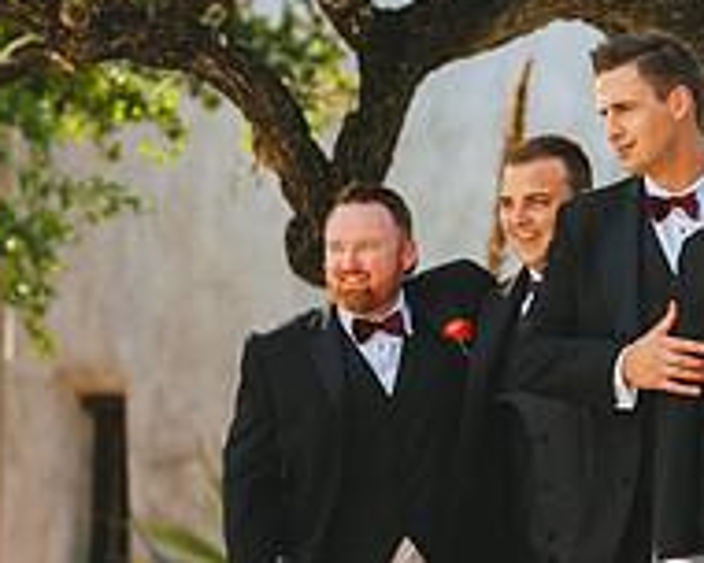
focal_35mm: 244
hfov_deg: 7.8
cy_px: 276
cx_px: 911
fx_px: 5084
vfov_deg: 6.3
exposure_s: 1/640
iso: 160
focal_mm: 85
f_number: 3.2
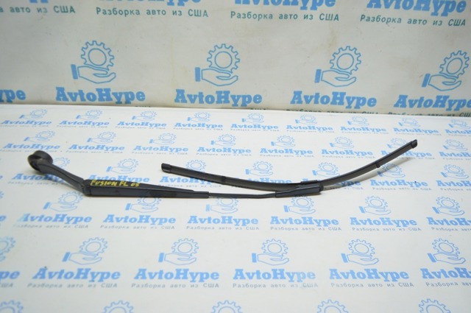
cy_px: 156
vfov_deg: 47.8
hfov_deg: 67.4
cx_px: 236
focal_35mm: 27
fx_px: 353
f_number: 3.5
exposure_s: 1/60
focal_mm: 18
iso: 400
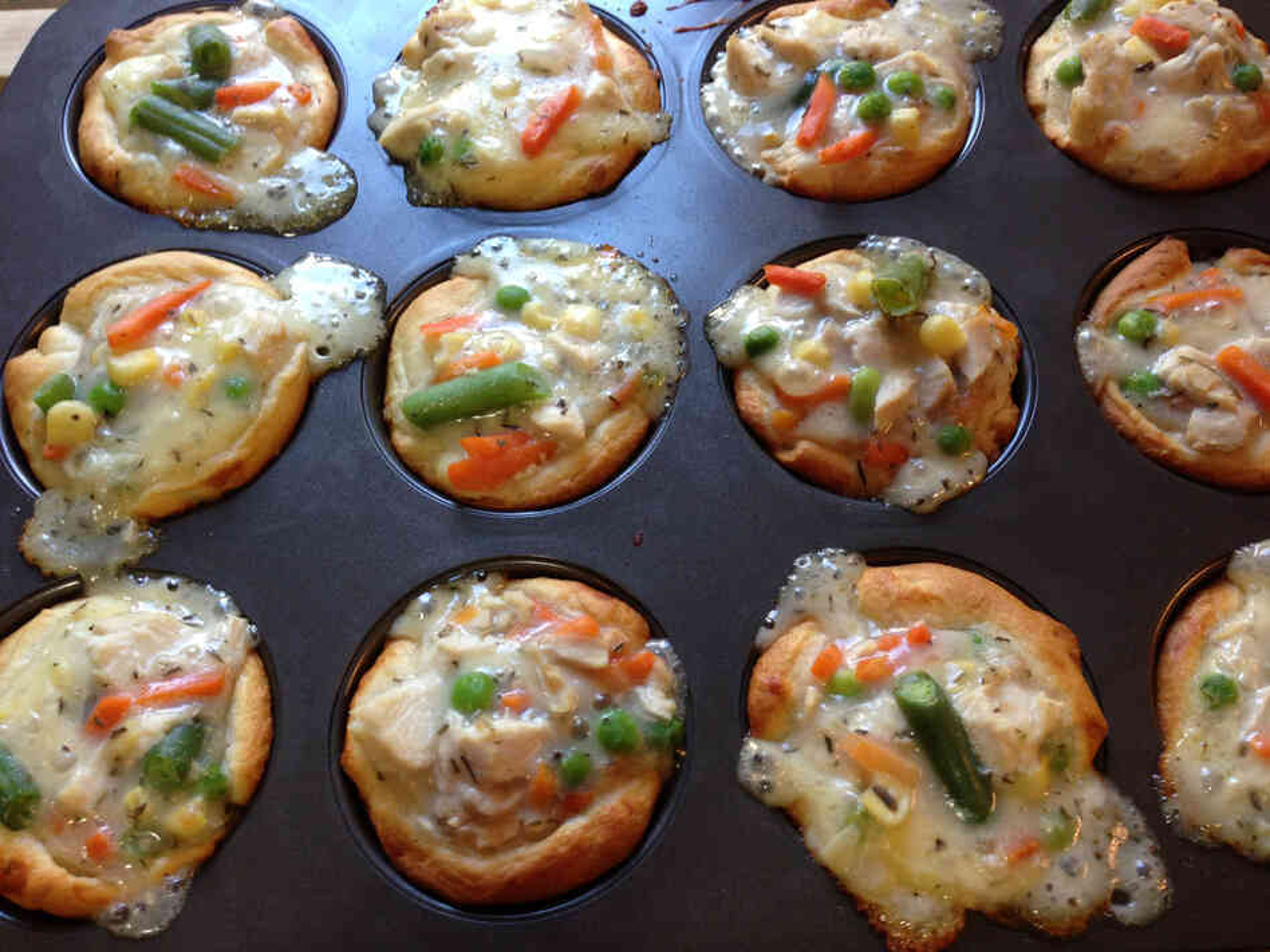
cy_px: 476
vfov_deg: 42.9
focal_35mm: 33
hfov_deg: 55.4
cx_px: 635
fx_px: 1211
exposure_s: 1/20
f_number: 2.4
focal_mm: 4.13
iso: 80
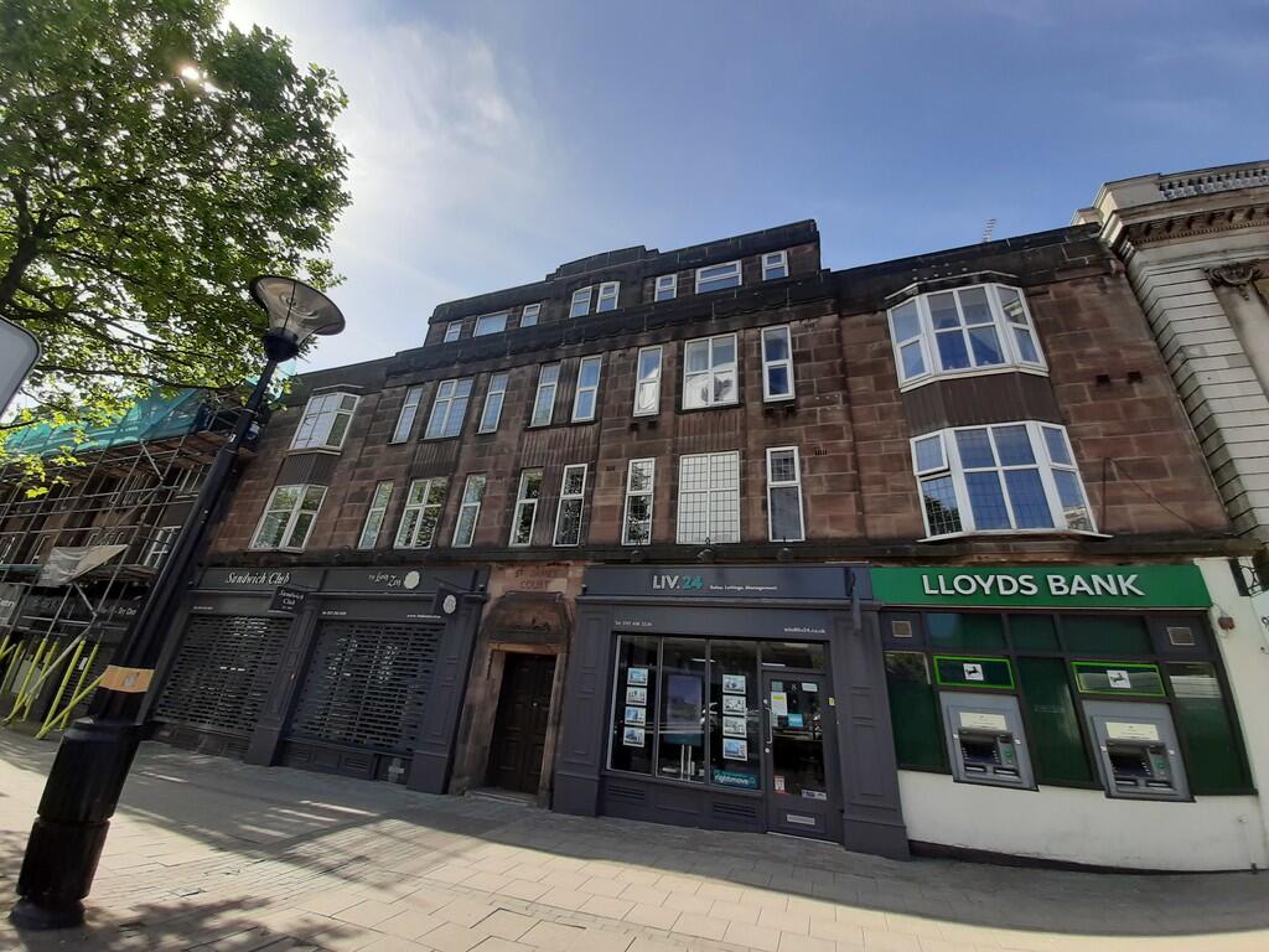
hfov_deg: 106.2
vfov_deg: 89.9
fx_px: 477
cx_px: 634
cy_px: 476
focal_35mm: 13
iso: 40
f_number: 2.2
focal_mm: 1.42
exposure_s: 1/665
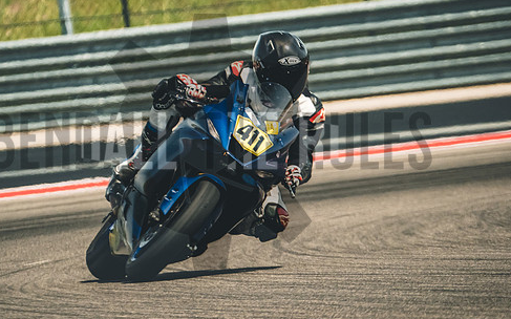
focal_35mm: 610
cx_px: 210
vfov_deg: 2.2
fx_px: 8492
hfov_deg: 3.4
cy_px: 142
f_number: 5.4
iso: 1000
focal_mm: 334.9
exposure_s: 1/2500
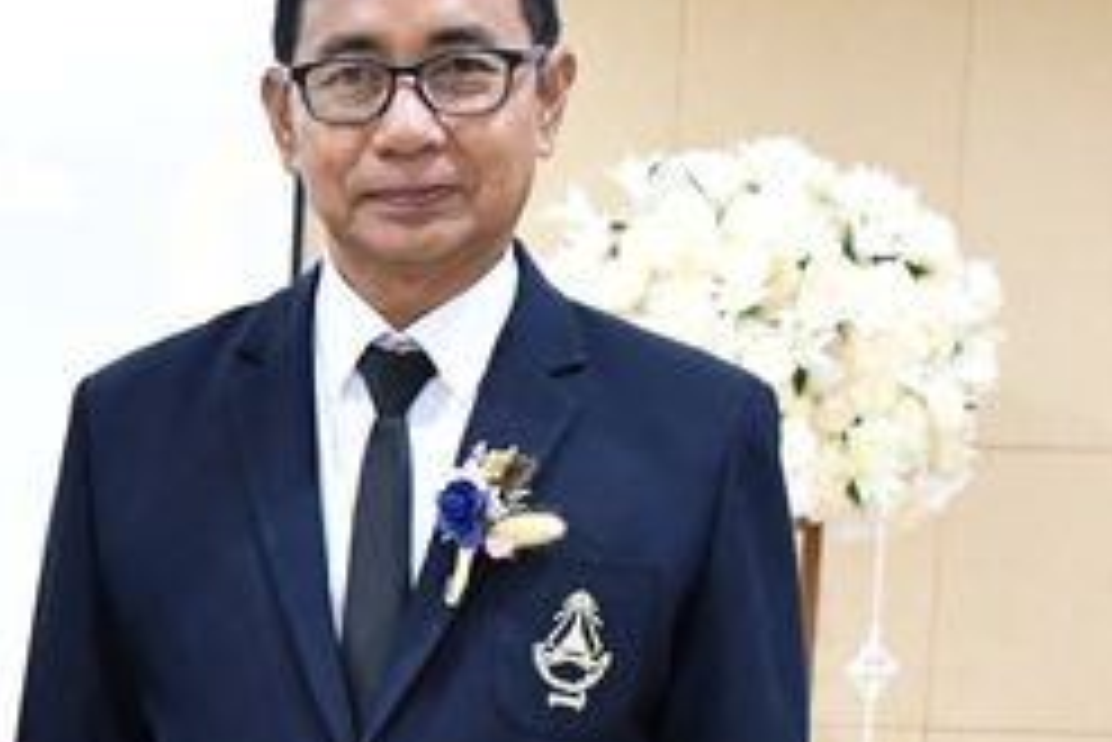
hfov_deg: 17.1
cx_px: -369
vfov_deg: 11.8
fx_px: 3461
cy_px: 1050
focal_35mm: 112
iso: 3200
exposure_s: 1/80
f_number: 3.5
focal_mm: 18
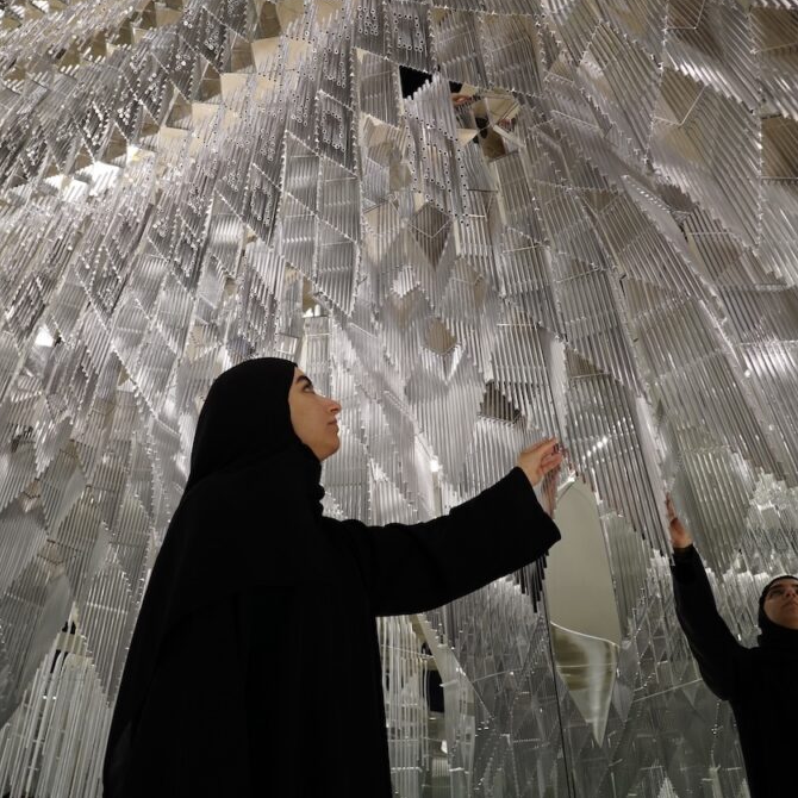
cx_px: 380
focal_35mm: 26
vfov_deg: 60.9
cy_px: 393
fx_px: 678
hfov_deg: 60.9
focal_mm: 20
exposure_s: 1/60
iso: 1000
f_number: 4.5
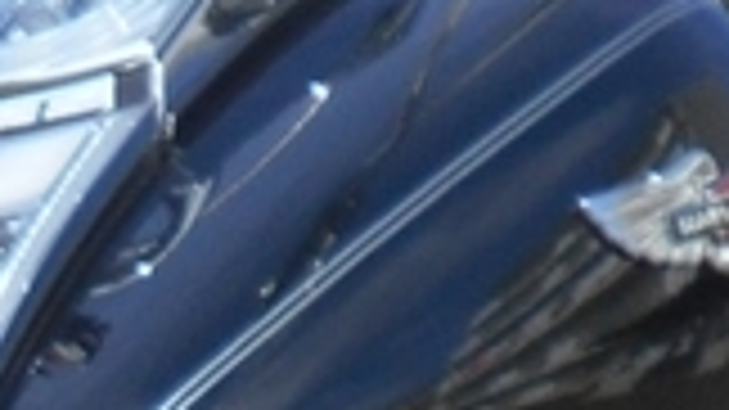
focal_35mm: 467
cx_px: -693
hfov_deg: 4.6
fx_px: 9024
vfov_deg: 2.6
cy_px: 987
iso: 80
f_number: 4.9
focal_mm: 10
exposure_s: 1/400
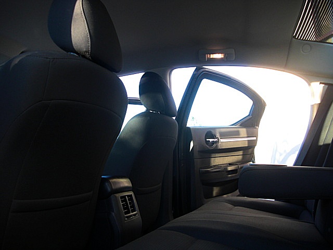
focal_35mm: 36
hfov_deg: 51.4
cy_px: 125
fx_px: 346
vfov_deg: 39.7
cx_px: 166
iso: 100
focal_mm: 6.3
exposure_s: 1/100
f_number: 2.8
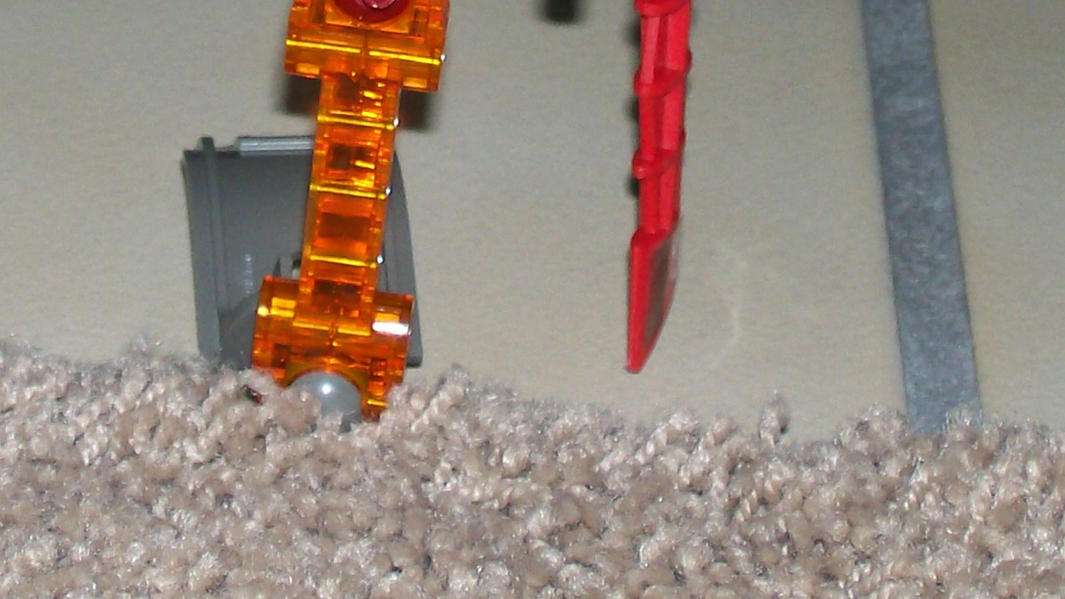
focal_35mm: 187
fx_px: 5281
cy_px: -202
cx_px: 214
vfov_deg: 6.4
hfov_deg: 11.5
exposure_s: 1/95.5
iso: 80
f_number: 3.8
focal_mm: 11.6
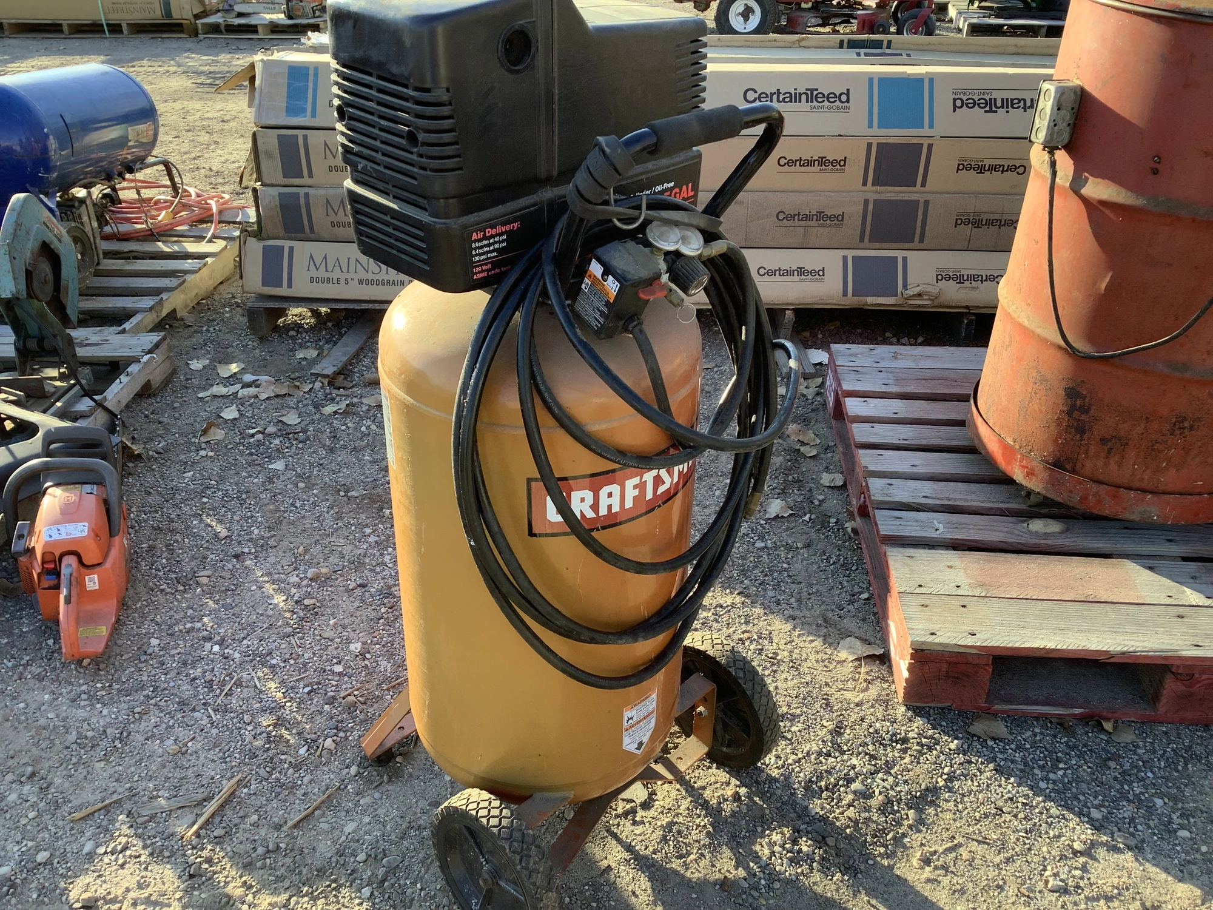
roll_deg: +0.4
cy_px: 455
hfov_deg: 58.4
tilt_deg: -28.3
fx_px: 1086
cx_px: 606
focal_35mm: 31
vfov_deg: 45.4
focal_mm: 3.3
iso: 25
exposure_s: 1/129
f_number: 2.4
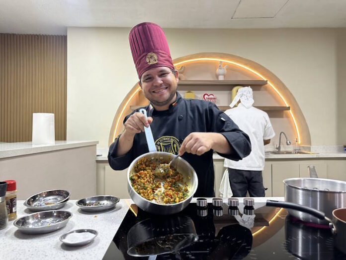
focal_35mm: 24
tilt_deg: -0.5
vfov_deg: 56.8
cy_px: 130
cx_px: 173
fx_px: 240
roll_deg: -0.4
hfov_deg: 71.6
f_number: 1.78
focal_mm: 6.86
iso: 160
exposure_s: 1/60
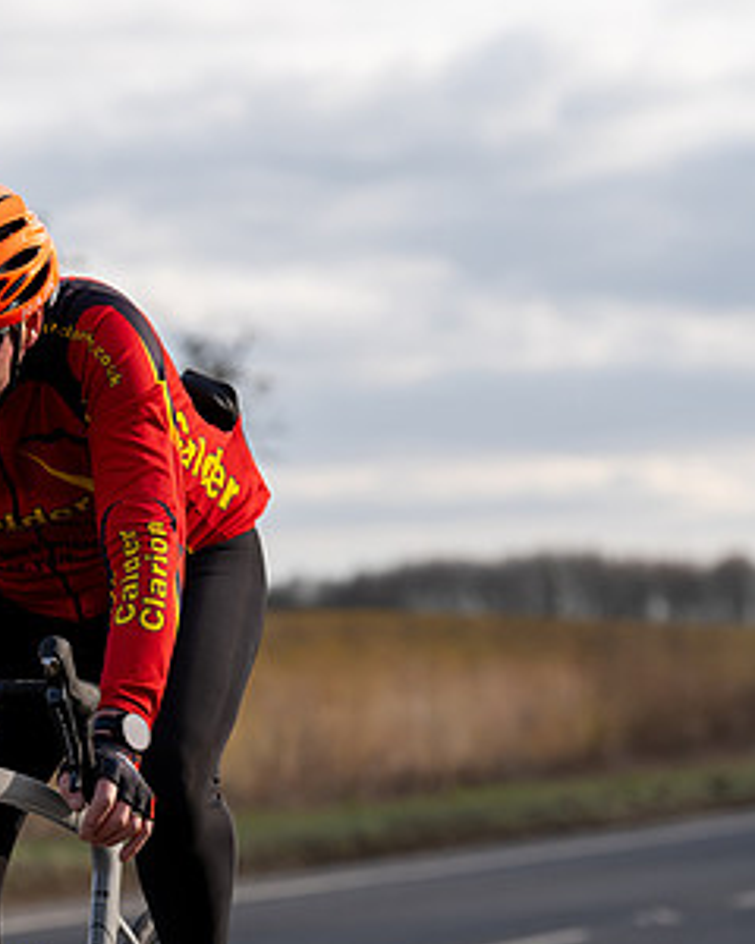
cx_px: -91
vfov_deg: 9.4
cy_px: 442
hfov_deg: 7.5
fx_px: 5726
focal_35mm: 205
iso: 125
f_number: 4
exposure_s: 1/800
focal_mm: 113
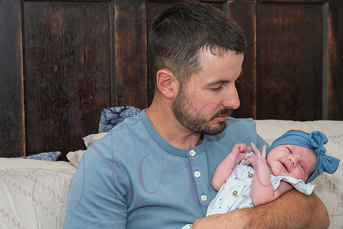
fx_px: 666
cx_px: 167
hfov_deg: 28.9
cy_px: 112
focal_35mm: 70
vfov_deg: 19.5
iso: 800
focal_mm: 67
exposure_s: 1/320
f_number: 9
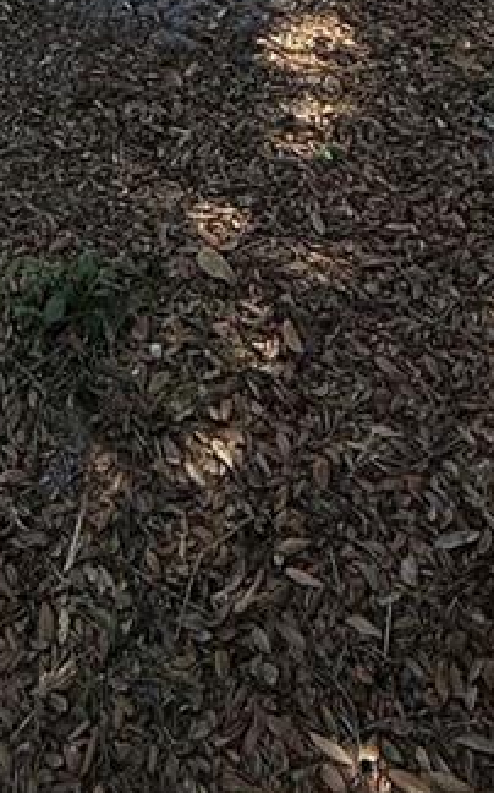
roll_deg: -0.1
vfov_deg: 25.6
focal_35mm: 55
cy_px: -448
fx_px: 1187
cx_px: 5
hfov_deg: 22.6
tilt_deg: -6.7
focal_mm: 2.22
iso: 64
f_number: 2.2
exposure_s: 1/770
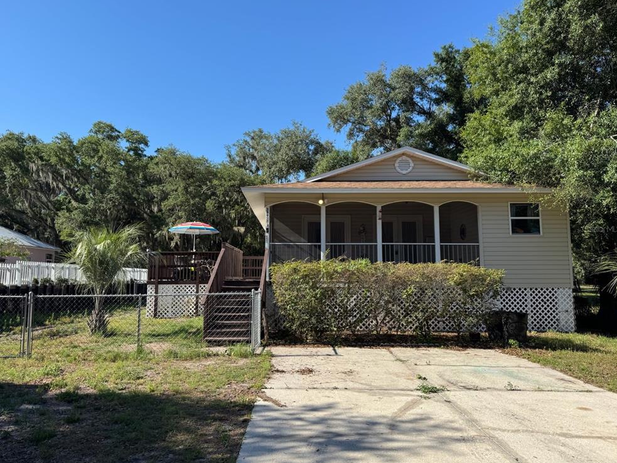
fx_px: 446
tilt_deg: +4.7
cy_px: 229
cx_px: 301
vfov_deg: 54.9
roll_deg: -0.2
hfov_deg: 69.4
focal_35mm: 25
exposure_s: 1/2833
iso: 80
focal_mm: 6.76
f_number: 1.78
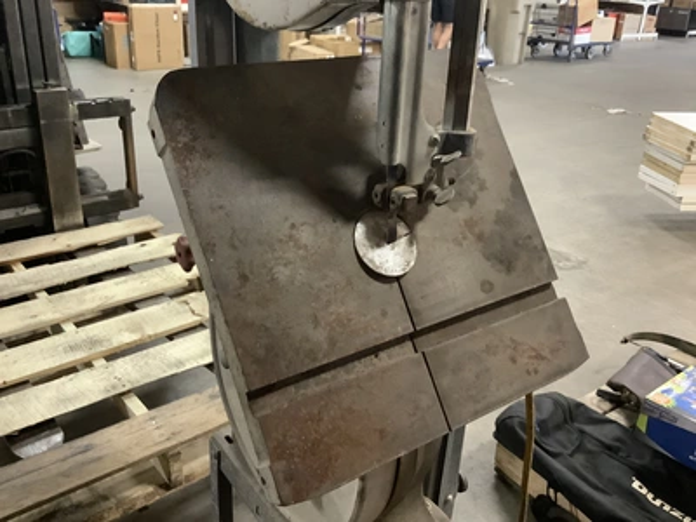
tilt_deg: -25.9
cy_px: 261
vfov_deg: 45.4
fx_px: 623
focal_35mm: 31
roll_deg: -1.1
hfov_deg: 58.4
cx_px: 348
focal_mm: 3.3
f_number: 2.4
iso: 500
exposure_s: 1/30
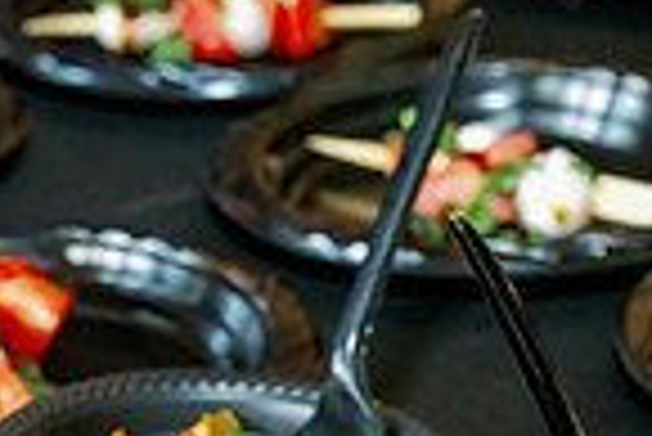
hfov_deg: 10.7
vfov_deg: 7.1
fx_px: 3481
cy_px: 483
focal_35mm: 192
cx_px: 252
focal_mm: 48
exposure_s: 1/100
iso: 2000
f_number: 6.3
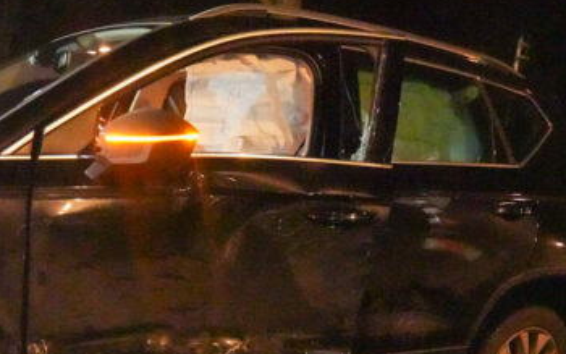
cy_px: 356
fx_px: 756
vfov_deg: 25.1
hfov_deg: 39.1
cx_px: 97
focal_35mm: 49
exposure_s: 1/100
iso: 32000
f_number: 3.5
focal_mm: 24
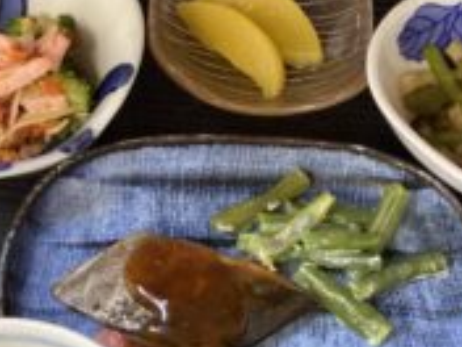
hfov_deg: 29.4
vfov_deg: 21.8
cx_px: 240
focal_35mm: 66
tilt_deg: -69.7
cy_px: 304
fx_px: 881
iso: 320
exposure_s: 1/60
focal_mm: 3.3
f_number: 2.4
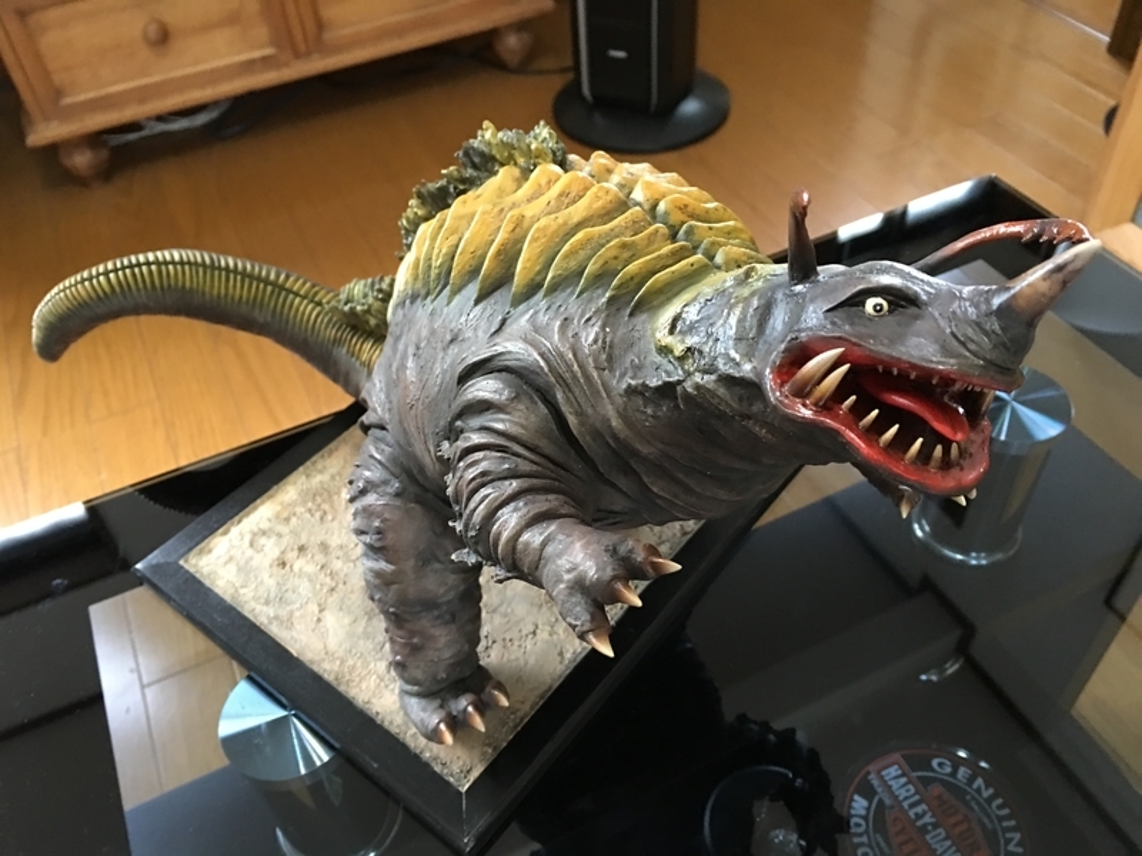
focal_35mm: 29
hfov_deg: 61.7
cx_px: 571
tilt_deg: -45.9
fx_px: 957
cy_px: 428
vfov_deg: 48.2
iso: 64
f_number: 2.2
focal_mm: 4.15
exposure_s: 1/4
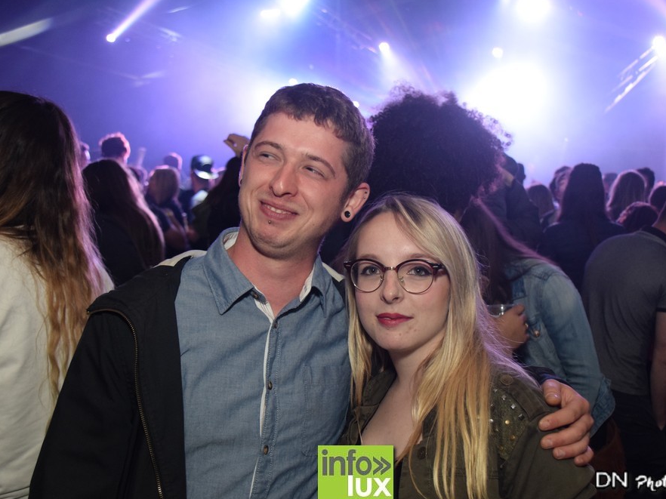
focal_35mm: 43
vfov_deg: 33.6
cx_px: 356
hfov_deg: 43.8
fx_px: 827
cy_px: 252
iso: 1600
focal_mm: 26
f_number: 4
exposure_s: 1/40
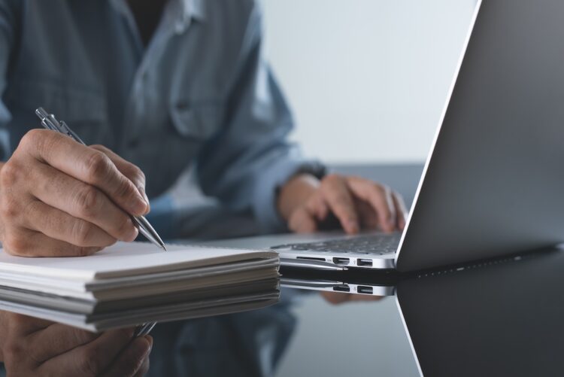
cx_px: 282
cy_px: 188
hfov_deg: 39.6
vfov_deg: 27.0
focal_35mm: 50
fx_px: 784
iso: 500
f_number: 4
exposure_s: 1/100
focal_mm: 50
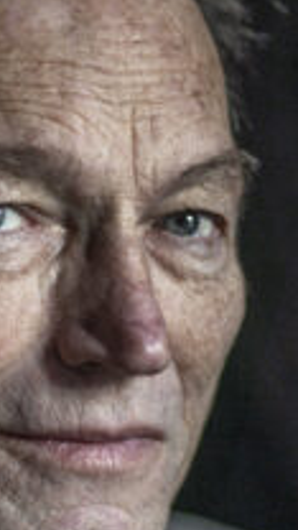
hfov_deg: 4.4
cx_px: -197
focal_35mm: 276
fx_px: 3877
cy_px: 275
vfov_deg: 7.8
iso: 160
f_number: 1.8
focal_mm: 85
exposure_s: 1/160
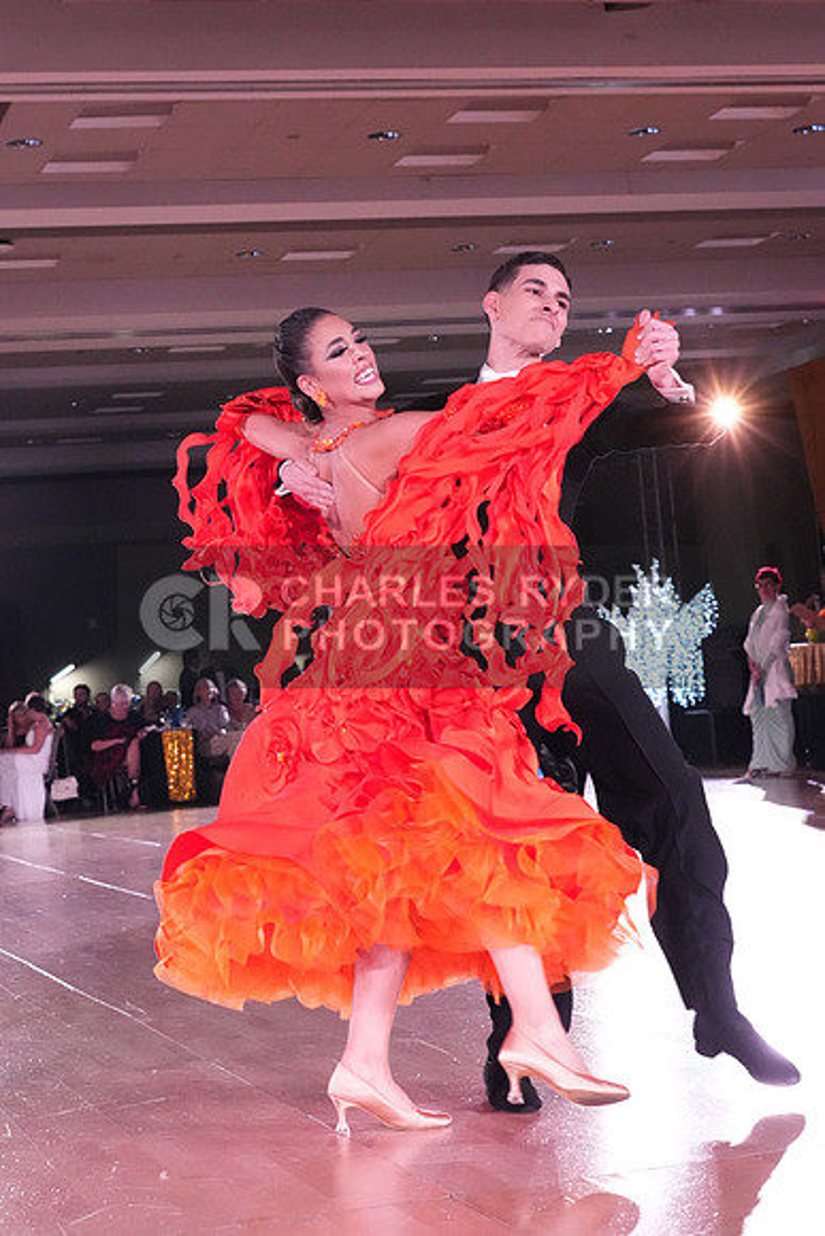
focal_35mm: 69
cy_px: 618
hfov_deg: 19.7
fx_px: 2370
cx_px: 412
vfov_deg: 29.2
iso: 8000
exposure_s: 1/400
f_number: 5.6
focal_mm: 46
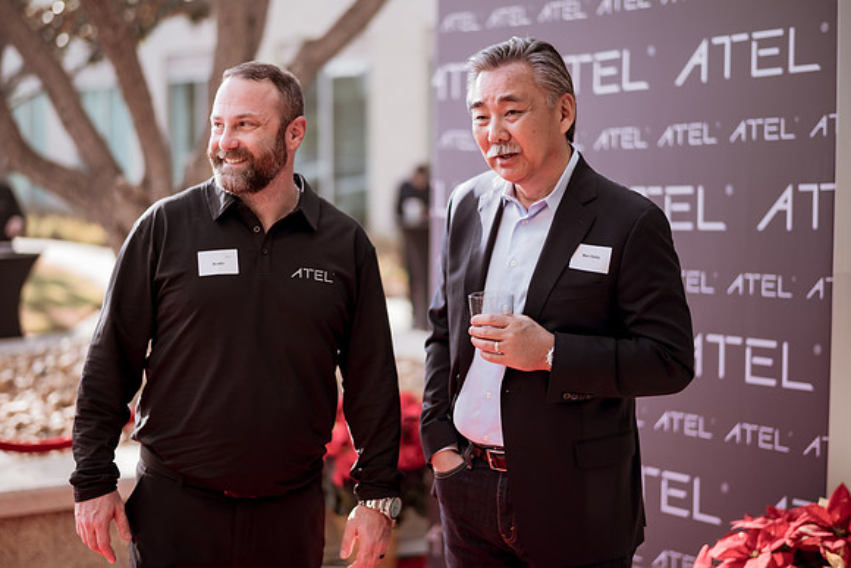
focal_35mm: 58
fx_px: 1371
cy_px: 284
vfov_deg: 23.4
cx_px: 426
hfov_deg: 34.5
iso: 100
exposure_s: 1/800
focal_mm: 58
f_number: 1.4
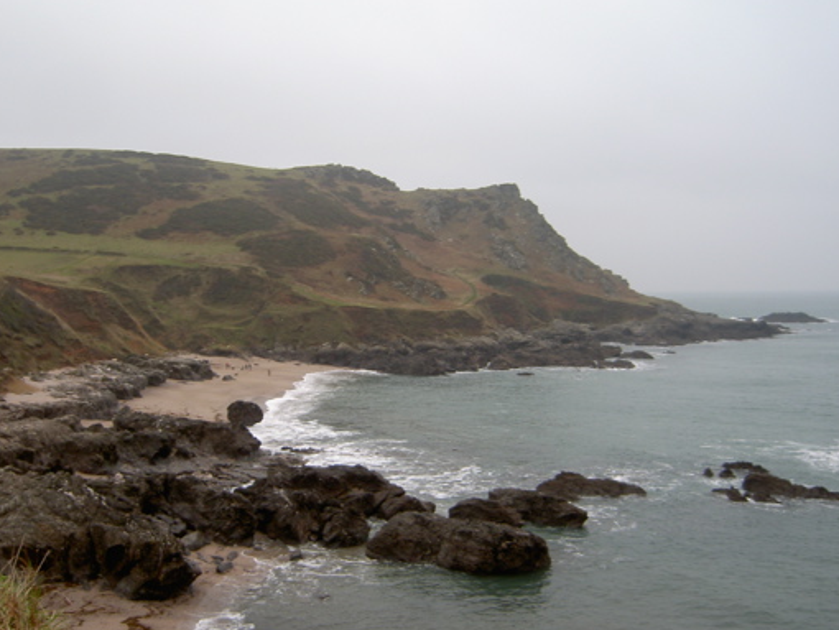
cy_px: 322
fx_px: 970
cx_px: 377
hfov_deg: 46.7
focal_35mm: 40
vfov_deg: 36.0
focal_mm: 5.6
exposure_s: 1/60
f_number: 2.8
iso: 50
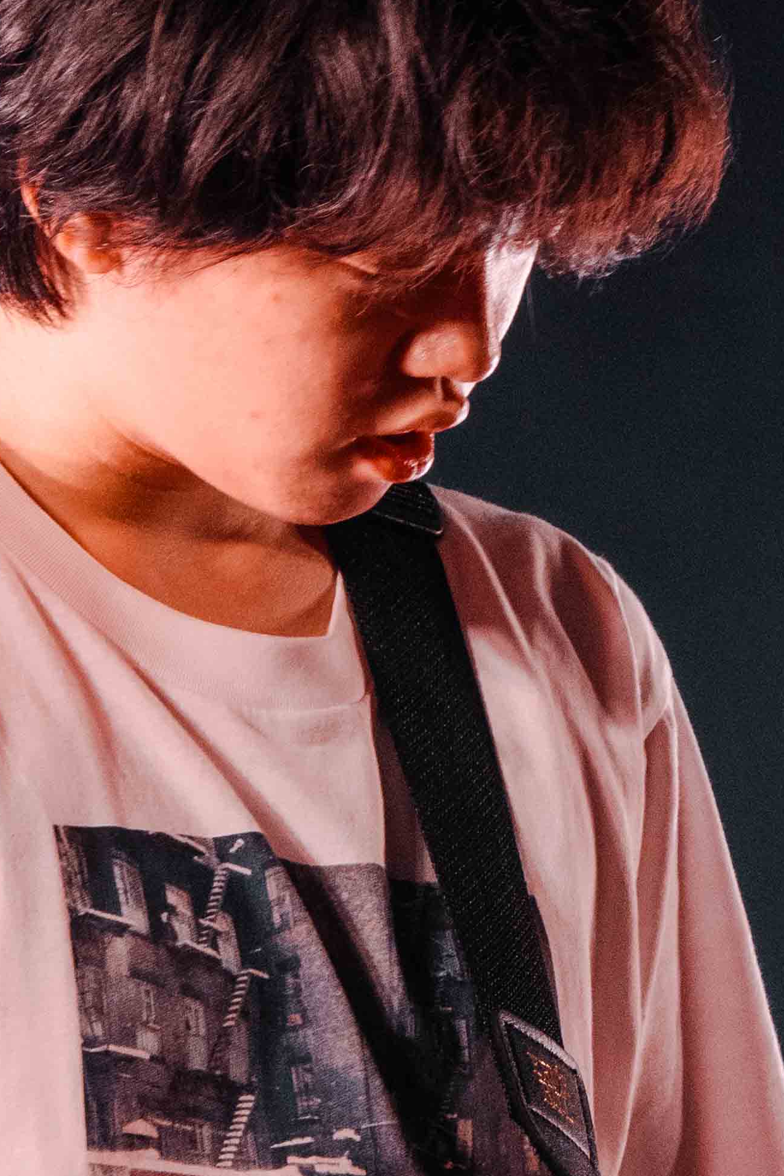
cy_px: 506
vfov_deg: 4.3
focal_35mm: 477
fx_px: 15578
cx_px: 569
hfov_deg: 2.9
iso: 1600
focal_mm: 133
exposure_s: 1/100
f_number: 6.3
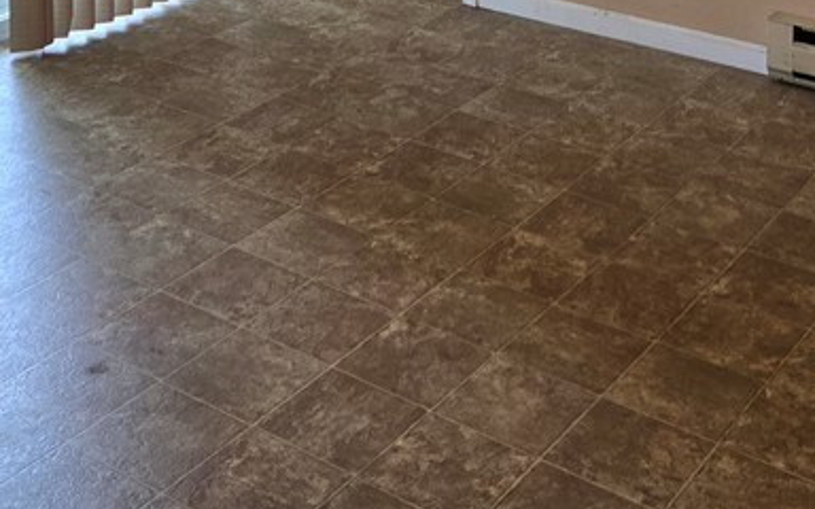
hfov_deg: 31.5
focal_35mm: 65
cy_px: -267
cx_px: 374
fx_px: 1444
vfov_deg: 17.8
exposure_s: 1/120
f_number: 1.8
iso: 100
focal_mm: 5.4
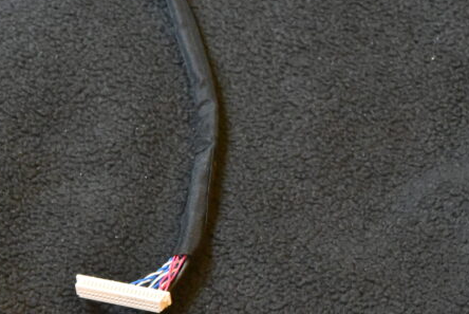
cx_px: 1
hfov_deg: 8.5
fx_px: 3156
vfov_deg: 5.7
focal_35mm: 242
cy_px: 126
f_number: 18
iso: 12800
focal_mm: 105
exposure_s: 1/40
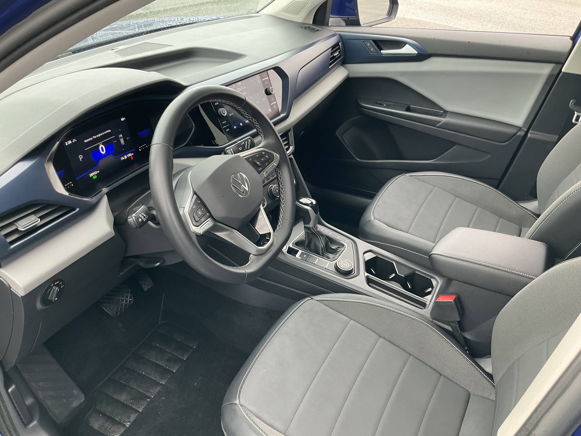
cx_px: 290
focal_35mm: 29
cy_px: 218
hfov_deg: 61.7
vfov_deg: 48.2
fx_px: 487
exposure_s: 1/60
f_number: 1.8
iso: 80
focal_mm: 3
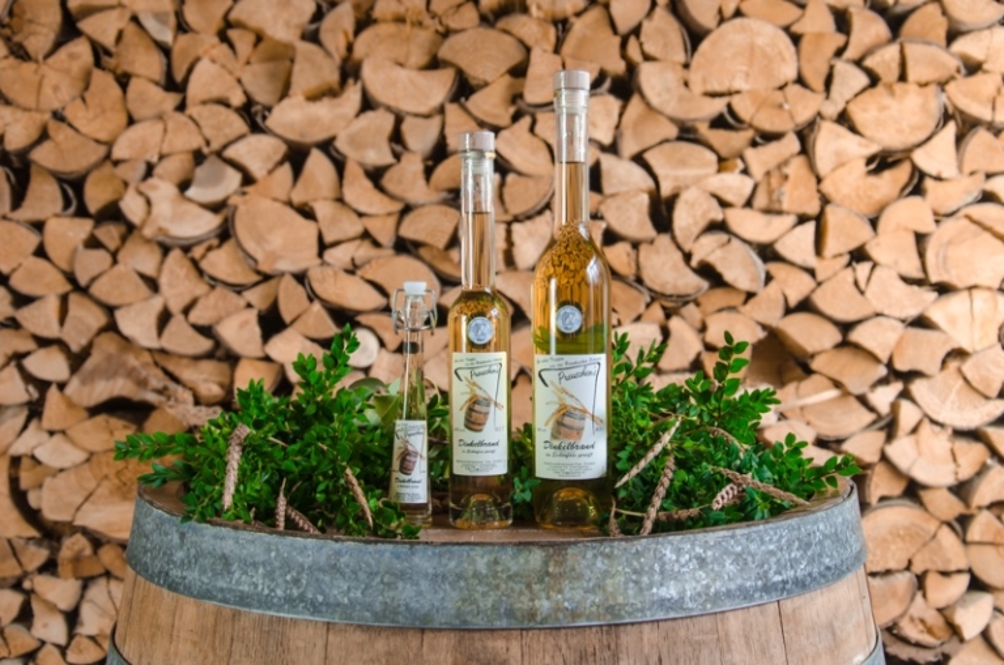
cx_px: 502
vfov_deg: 31.8
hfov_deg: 46.5
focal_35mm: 42
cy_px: 332
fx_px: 1169
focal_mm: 28
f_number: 5
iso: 640
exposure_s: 1/30
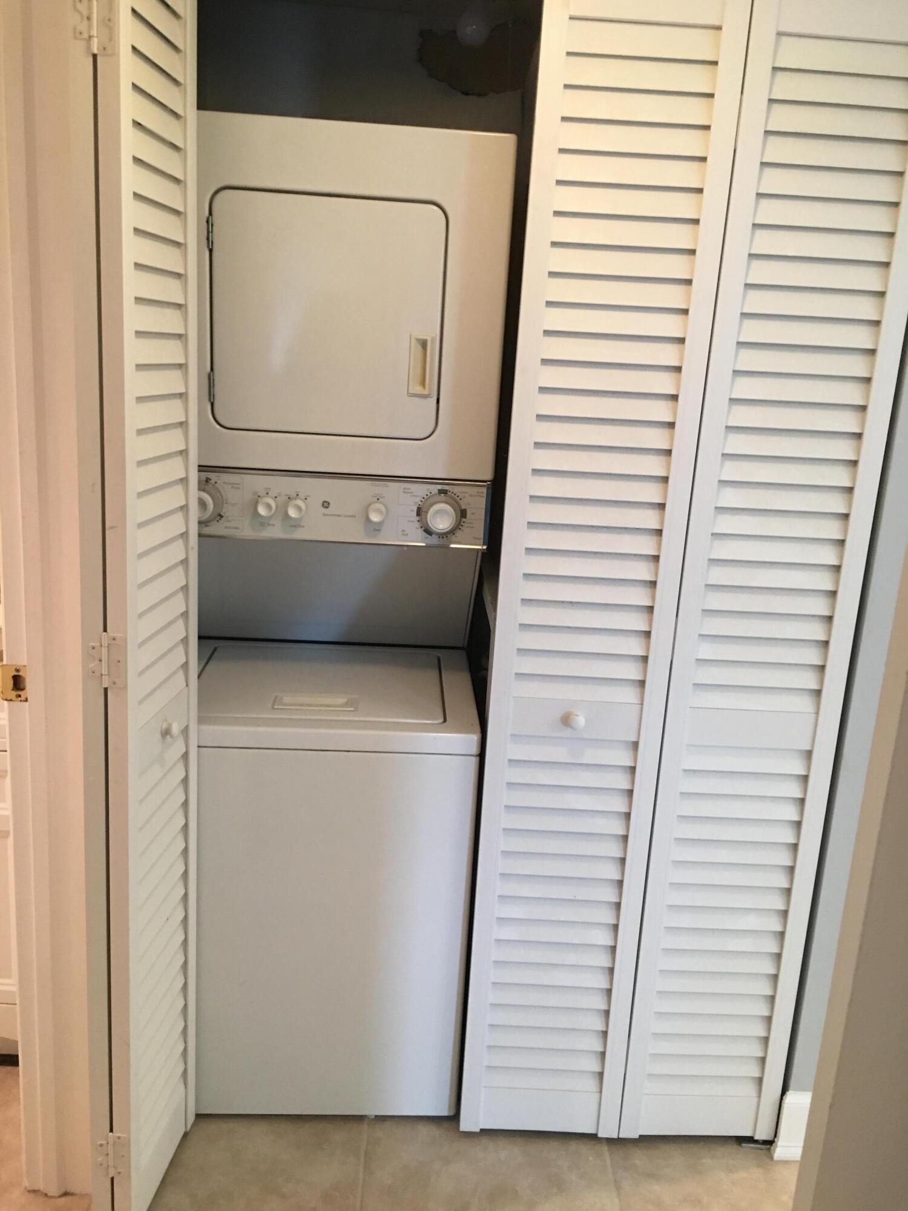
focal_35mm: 29
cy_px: 606
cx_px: 454
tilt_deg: -12.9
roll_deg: -3.8
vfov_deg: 61.7
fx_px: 1014
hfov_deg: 48.2
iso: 50
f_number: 2.2
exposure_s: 1/15
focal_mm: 4.15
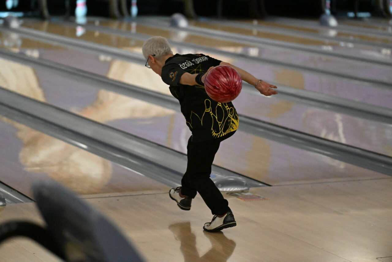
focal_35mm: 120
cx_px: 196
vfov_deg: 11.4
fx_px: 1306
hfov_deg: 17.1
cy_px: 131
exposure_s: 1/2000
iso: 22800
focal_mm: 120
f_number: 2.8
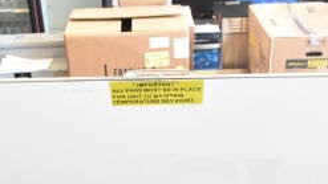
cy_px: 264
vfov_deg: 16.0
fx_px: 609
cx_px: 161
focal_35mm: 70
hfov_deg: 30.1
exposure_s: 1/60
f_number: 4
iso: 1600
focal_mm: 18
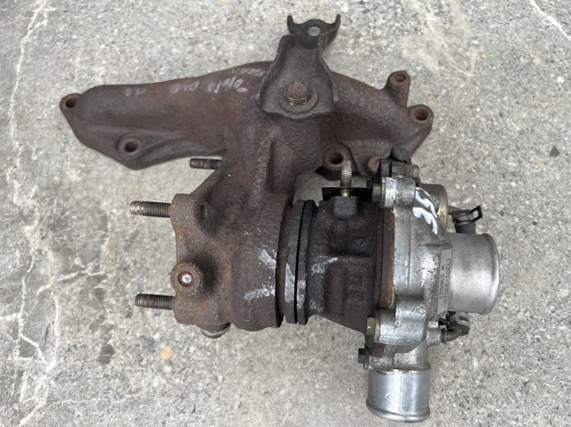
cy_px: 214
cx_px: 286
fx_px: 429
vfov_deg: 53.0
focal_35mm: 26
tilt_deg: -63.6
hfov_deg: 67.3
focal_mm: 5.1
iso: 100
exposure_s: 1/121
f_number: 1.6
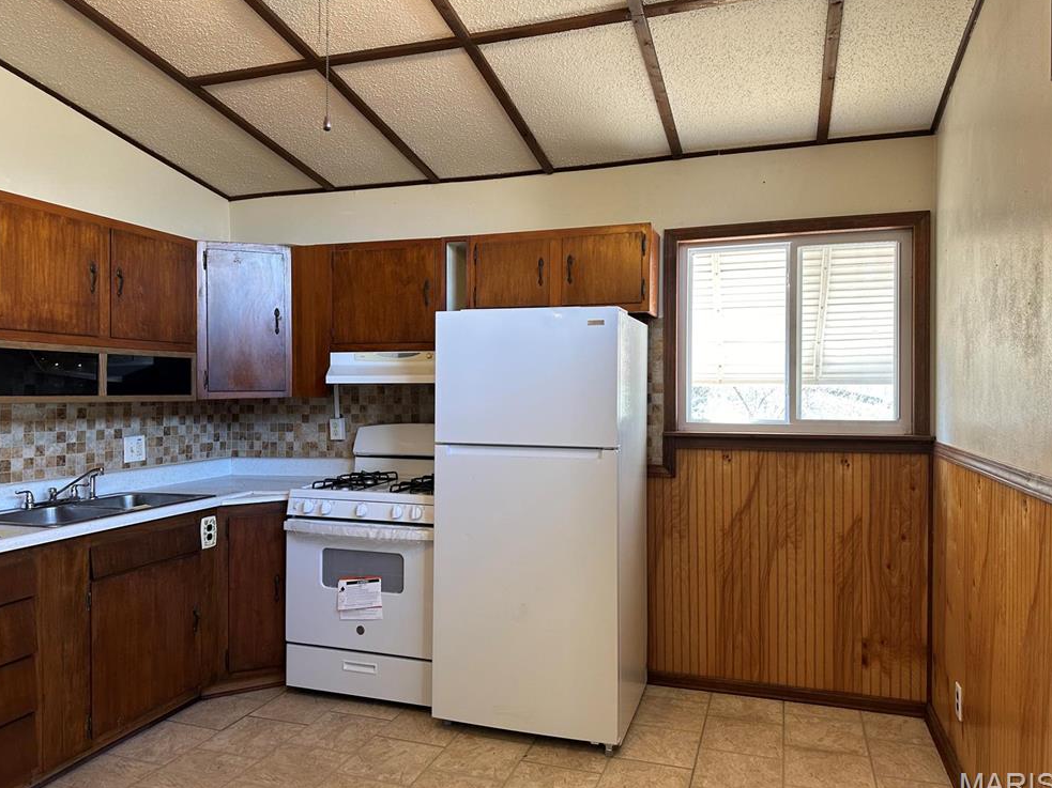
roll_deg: +0.3
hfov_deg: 69.4
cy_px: 397
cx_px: 519
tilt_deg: +0.7
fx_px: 760
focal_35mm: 25
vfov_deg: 54.9
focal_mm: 6.86
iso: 125
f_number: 1.78
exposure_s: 1/60
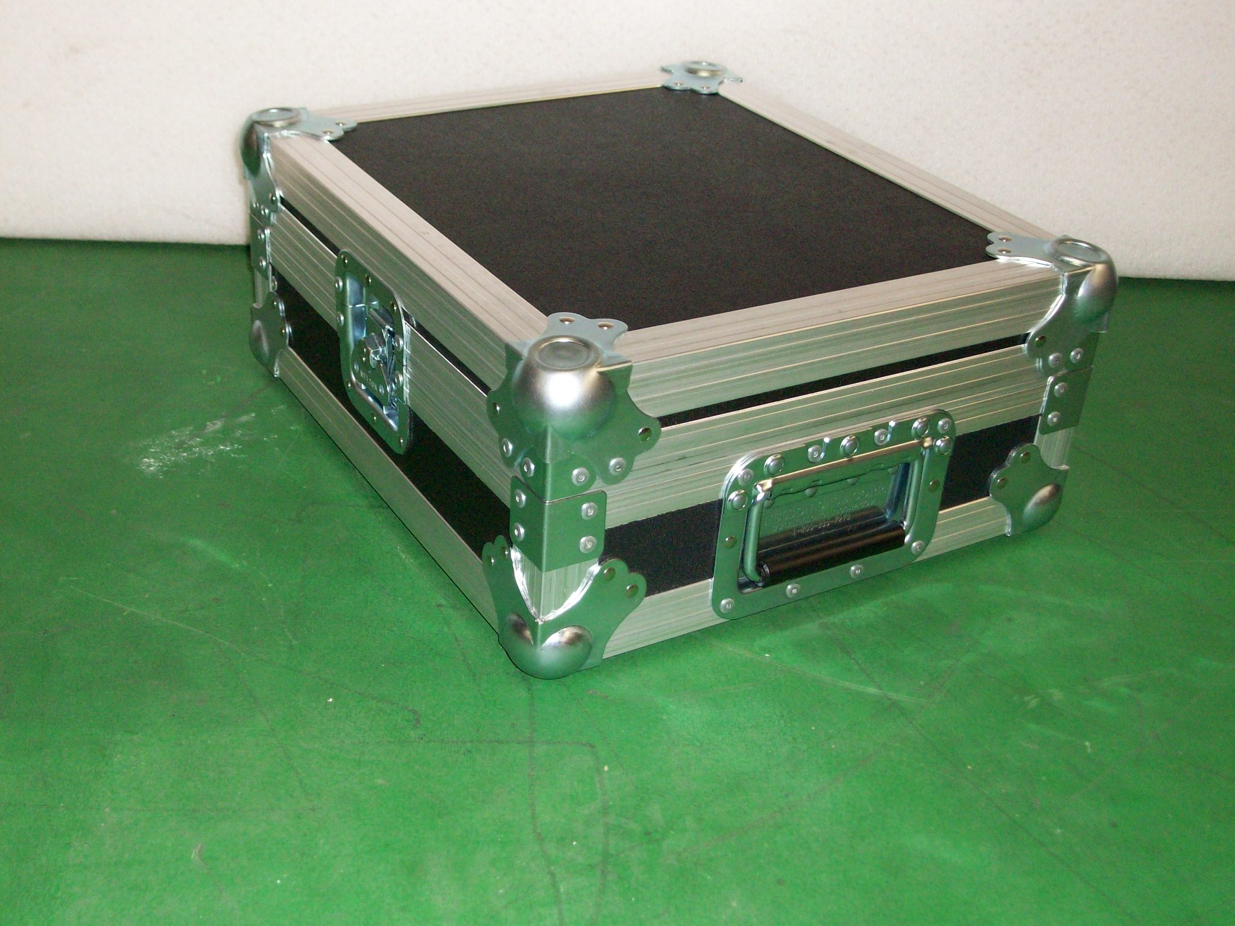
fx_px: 1498
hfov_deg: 44.8
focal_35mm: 42
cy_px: 463
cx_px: 618
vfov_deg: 34.3
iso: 160
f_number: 3.2
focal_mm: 7.1
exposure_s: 1/46
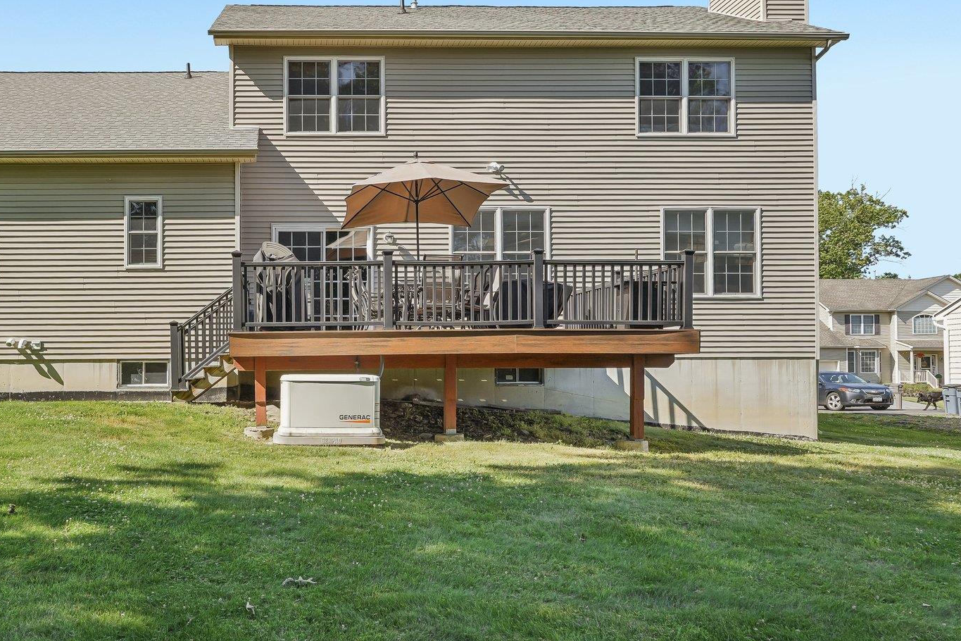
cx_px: 296
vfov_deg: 40.0
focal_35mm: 33
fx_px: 881
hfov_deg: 55.6
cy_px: 333
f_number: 8
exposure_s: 1/100
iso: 100
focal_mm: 22
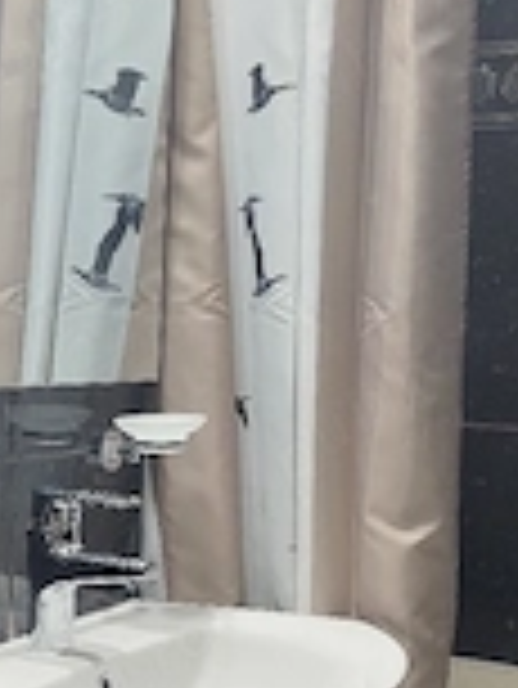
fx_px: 1355
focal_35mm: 68
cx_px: 158
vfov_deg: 26.1
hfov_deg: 21.5
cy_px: 778
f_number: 1.8
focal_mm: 5.4
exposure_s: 1/50
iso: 200
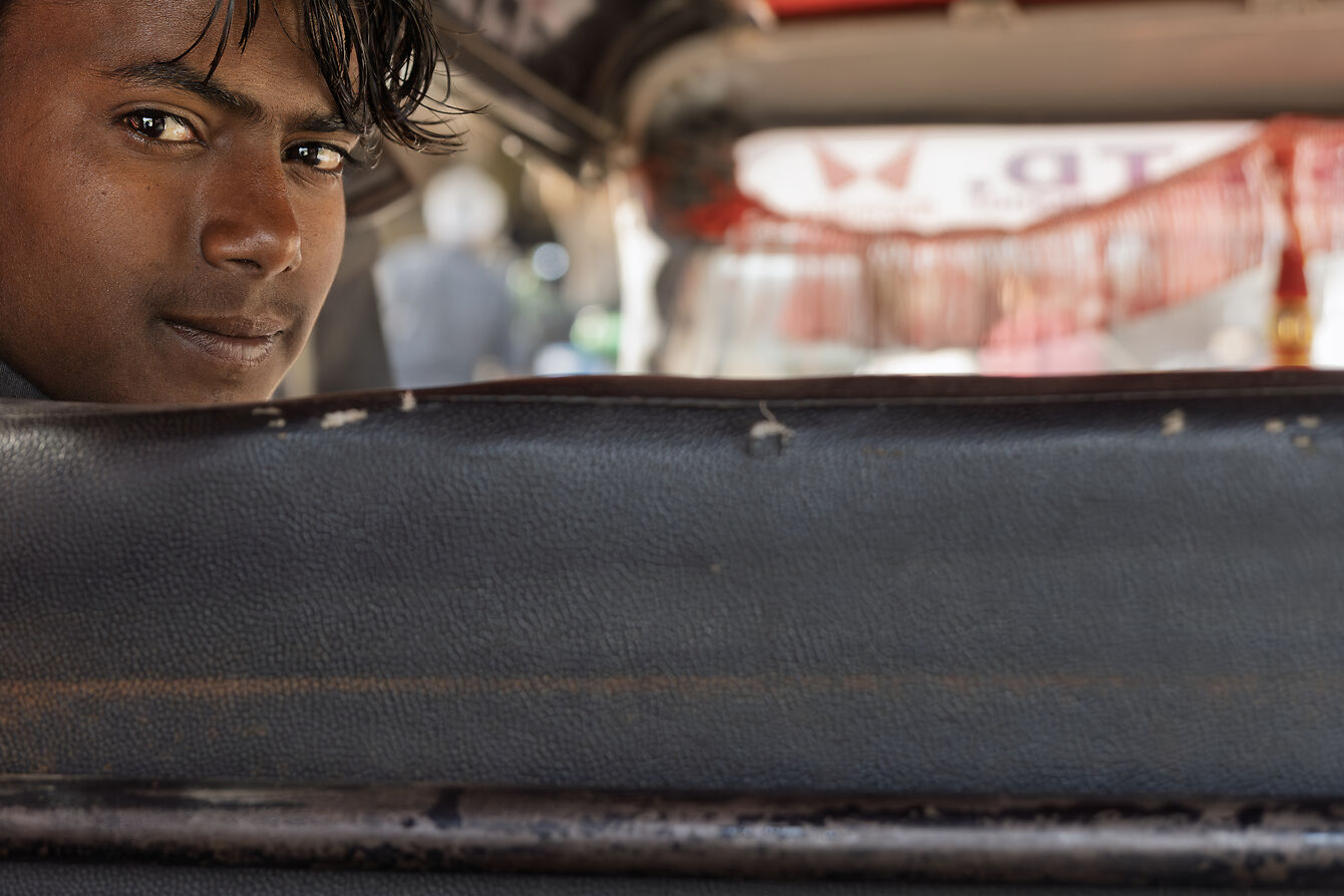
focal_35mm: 86
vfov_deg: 15.9
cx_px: 489
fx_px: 3210
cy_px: 393
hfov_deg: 23.6
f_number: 4
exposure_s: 1/250
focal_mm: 48
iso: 800
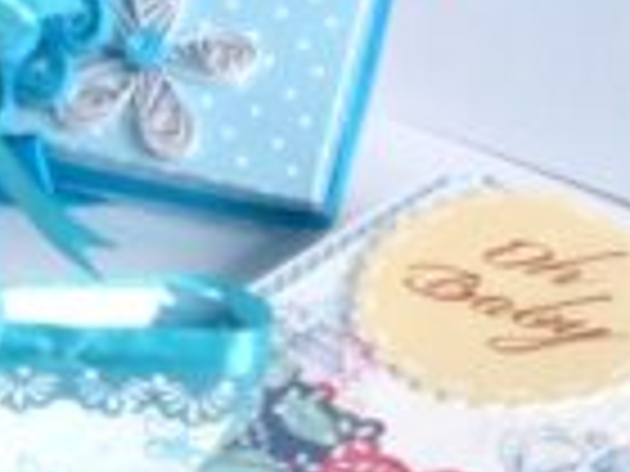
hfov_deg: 17.8
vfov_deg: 13.8
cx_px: -54
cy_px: 378
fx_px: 1947
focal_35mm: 107
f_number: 8
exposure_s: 1/60
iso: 200
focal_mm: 4.5
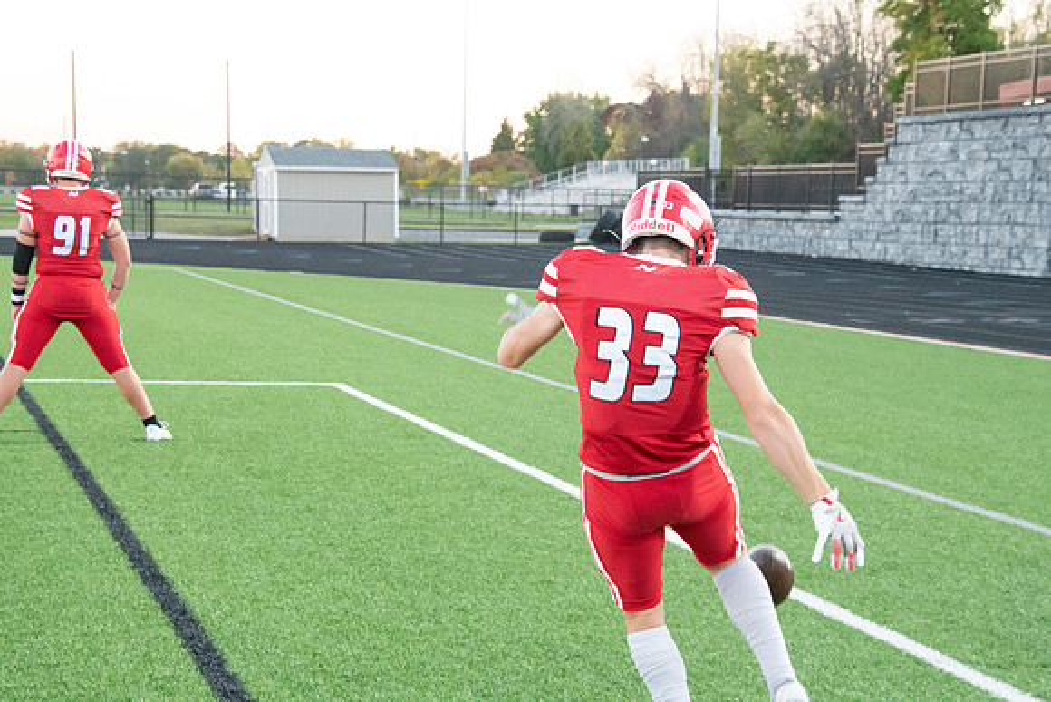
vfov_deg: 14.9
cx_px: 526
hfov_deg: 22.1
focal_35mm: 92
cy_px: 351
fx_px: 2686
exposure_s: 1/200
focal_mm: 92
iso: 8000
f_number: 9
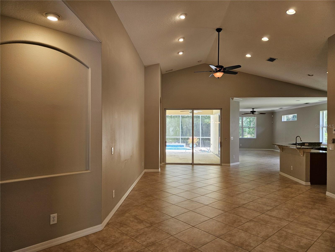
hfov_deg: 73.9
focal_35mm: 23
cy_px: 126
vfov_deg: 58.9
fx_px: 223
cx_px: 168
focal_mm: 5.4
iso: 80
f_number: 1.8
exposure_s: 1/120
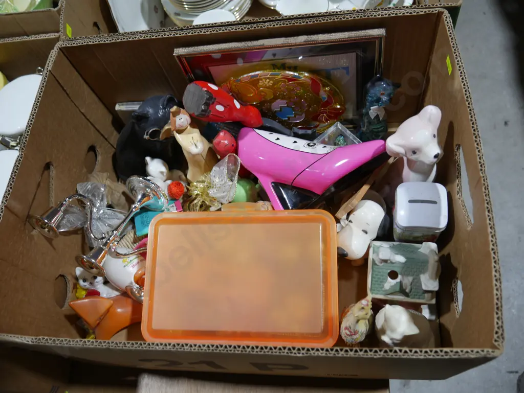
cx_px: 262
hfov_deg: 59.9
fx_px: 454
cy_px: 196
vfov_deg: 46.8
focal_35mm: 30
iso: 200
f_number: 3.6
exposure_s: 1/80
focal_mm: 15
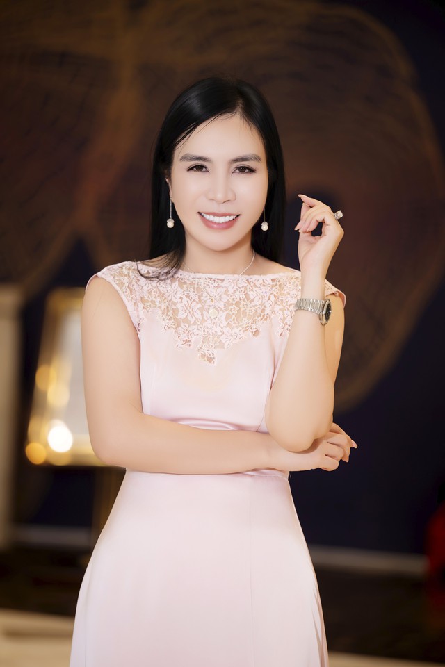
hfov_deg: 9.5
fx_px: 2688
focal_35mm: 145
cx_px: 222
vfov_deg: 14.2
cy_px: 334
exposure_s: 1/320
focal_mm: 145
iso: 800
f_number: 2.8
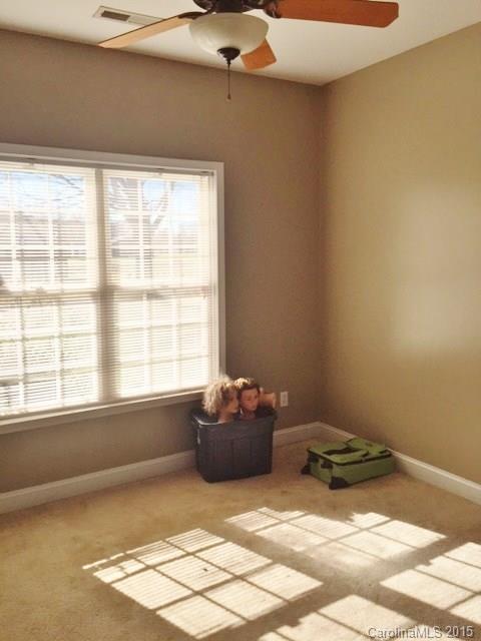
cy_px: 320
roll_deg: +0.9
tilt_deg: -5.8
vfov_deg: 61.7
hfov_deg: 48.2
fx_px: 537
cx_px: 240
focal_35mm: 29
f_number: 2.2
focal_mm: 4.15
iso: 32
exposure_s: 1/501
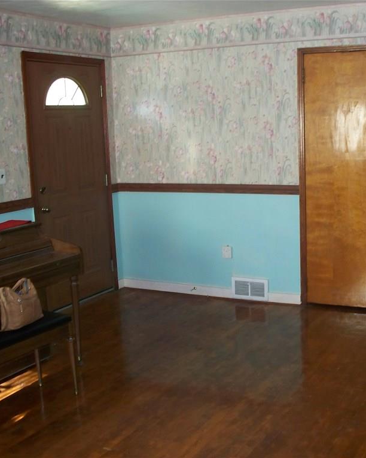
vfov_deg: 39.6
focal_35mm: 47
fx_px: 637
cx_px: 273
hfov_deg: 31.5
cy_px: 229
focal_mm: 7.54
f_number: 2.8
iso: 200
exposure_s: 1/30
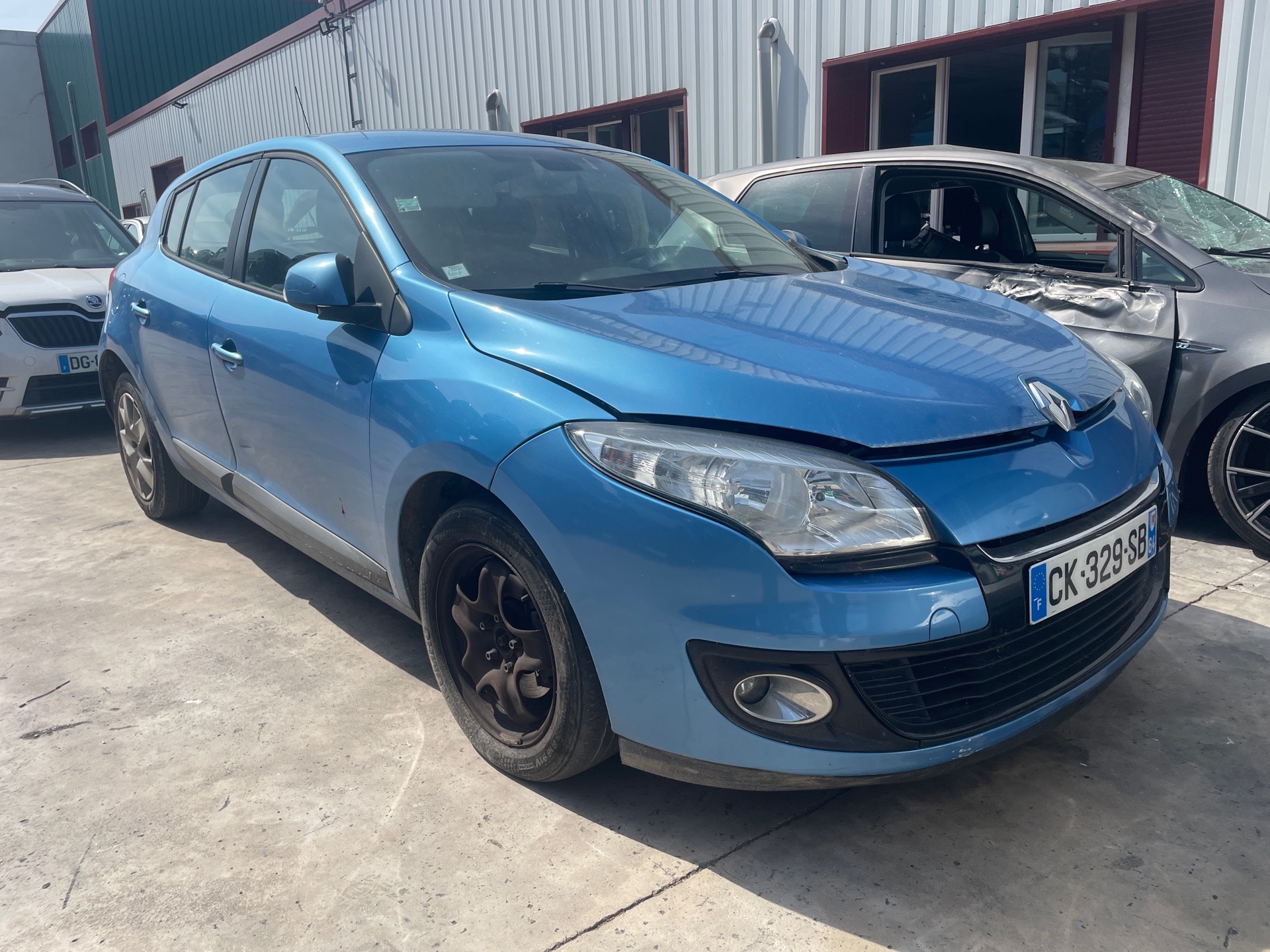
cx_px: 635
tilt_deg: -19.0
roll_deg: +3.1
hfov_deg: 67.3
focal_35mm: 26
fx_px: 954
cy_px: 476
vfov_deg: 53.1
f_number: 1.6
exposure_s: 1/2618
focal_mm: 4.2
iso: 32
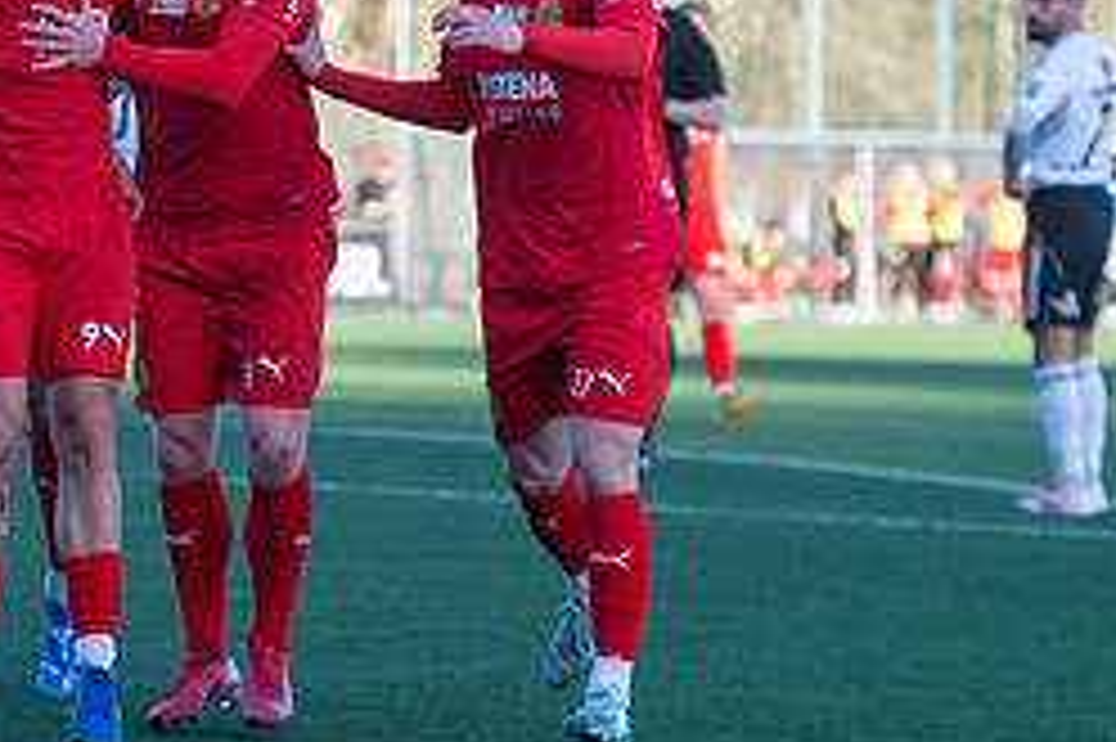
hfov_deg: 8.4
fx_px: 7621
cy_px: 400
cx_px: 140
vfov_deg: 5.6
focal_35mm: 246
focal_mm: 105
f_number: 3.2
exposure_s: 1/1000
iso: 360
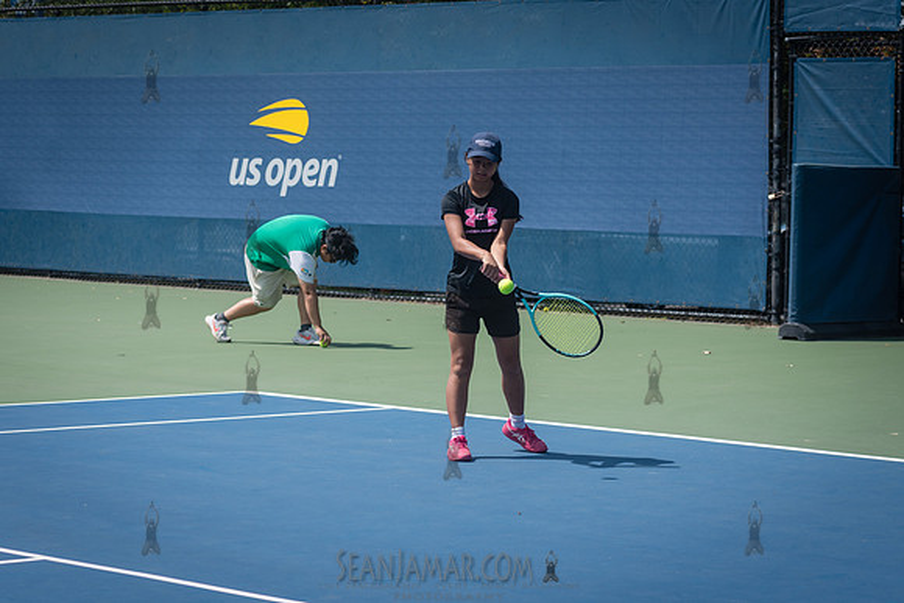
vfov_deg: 11.2
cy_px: 271
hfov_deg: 16.7
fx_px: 3083
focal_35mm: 123
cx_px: 474
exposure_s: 1/1250
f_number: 4.5
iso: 200
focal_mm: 105
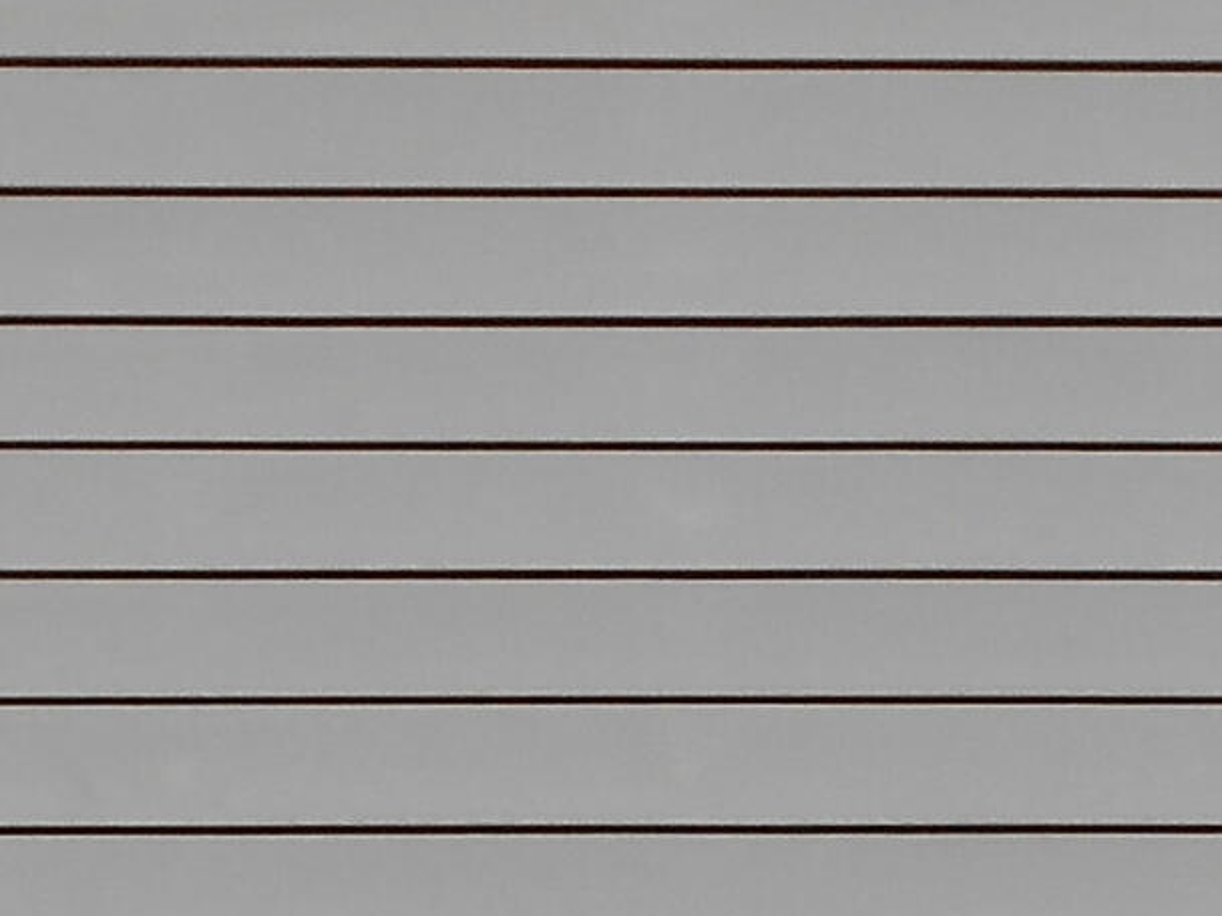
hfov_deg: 12.5
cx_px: 490
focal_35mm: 158
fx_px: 5578
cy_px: 840
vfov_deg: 9.4
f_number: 9
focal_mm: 5.8
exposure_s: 1/400
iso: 80
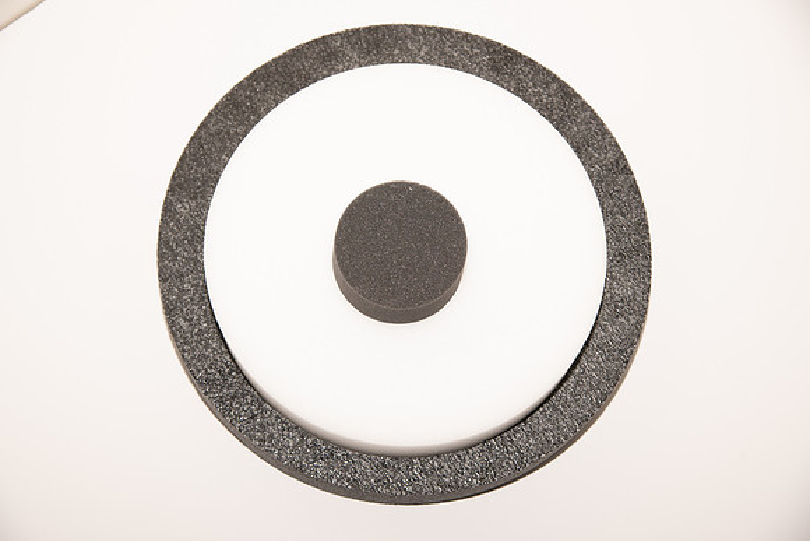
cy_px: 270
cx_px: 405
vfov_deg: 20.6
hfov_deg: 30.5
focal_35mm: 66
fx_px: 1485
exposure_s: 1/60
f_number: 7.1
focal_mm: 66
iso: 64
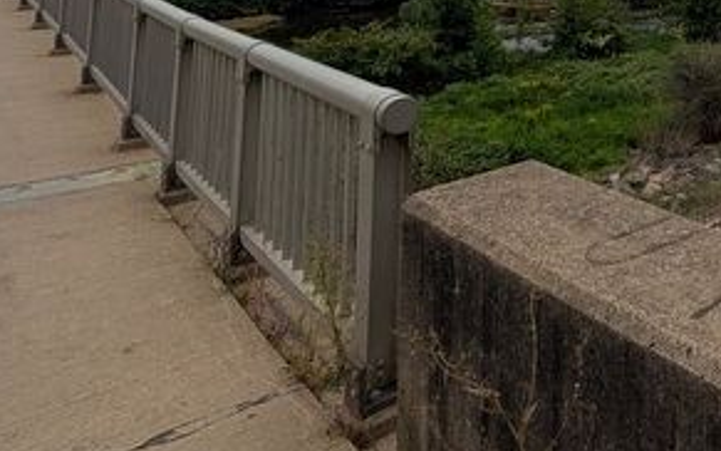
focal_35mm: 35
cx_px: 844
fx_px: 688
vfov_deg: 29.0
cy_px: -144
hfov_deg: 40.7
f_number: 1.7
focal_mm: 2.02
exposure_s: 1/1828
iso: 55
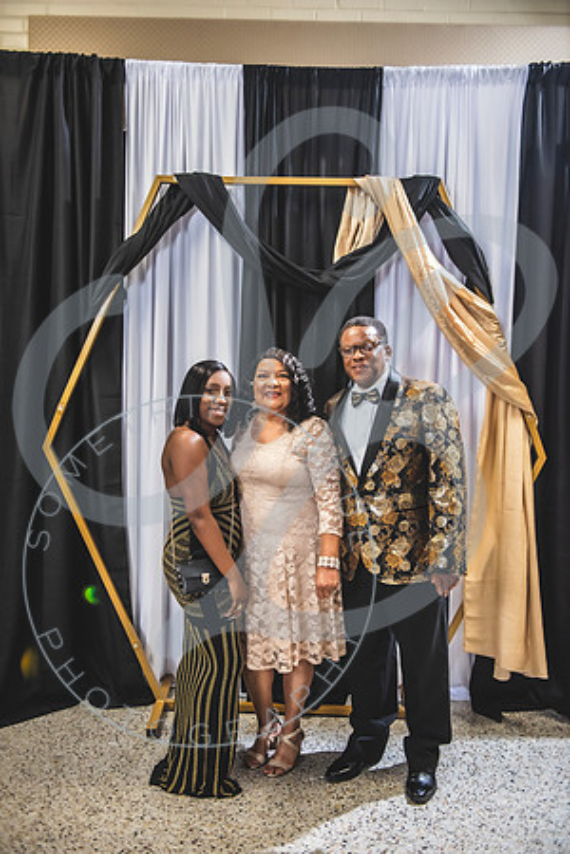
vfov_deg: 58.7
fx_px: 760
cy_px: 427
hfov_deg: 41.1
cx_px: 285
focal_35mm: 32
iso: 1600
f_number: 2.8
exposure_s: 1/250
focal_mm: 32
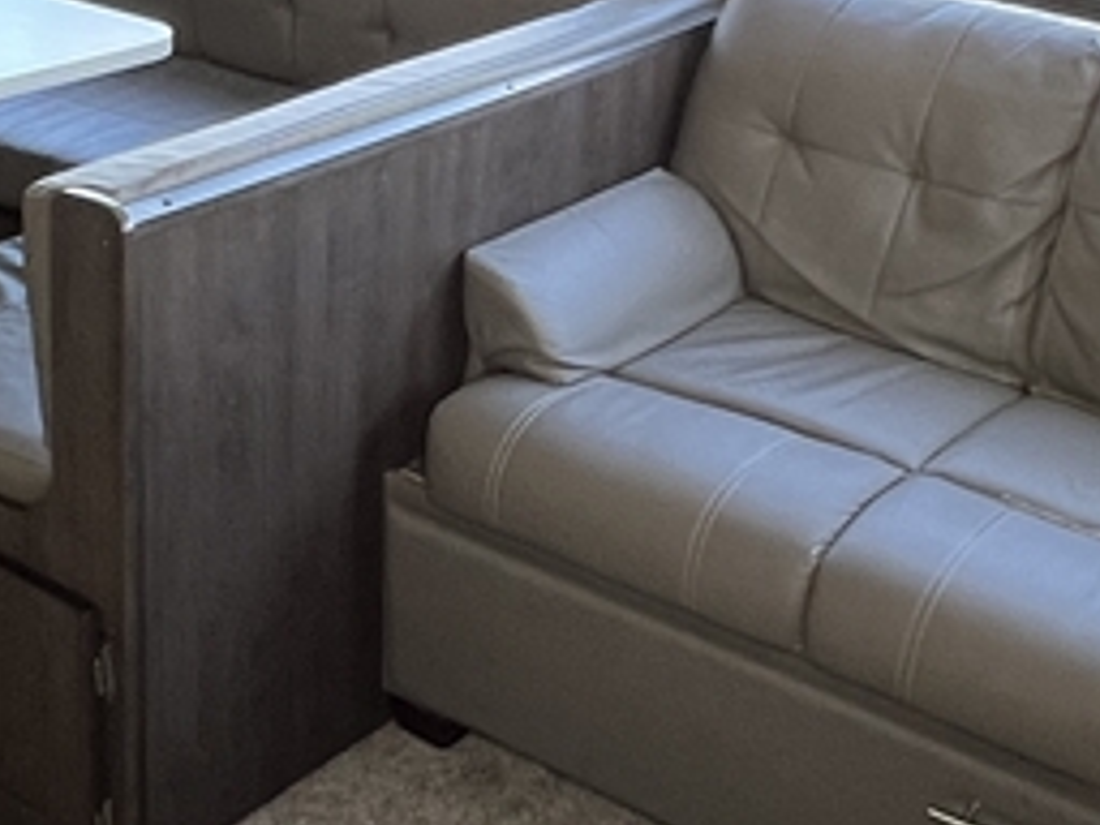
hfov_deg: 31.7
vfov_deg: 23.8
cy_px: 219
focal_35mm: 61
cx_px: 559
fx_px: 1938
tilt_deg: -25.1
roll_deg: -2.2
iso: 125
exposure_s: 1/99
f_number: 1.8
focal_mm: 1.57
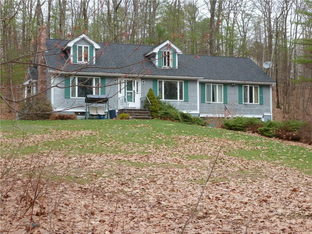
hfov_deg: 36.8
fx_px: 469
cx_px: 156
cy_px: 117
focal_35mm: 52
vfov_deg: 28.0
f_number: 4.3
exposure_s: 1/250
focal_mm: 9.4
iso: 100
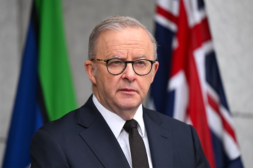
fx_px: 1412
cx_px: 127
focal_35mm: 201
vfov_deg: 6.8
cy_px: 84
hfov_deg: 10.2
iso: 400
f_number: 2.8
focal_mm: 200
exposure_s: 1/640
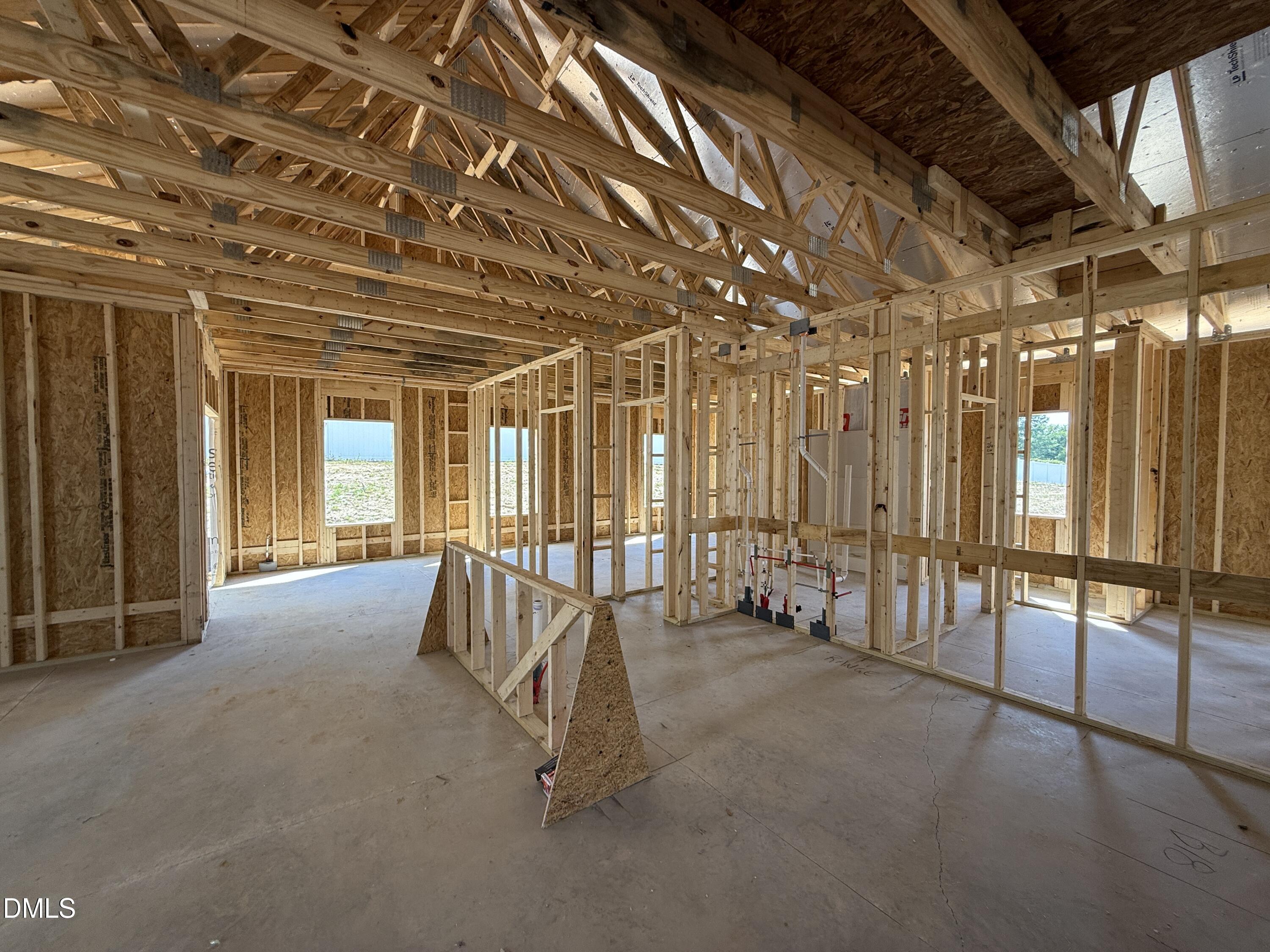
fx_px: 514
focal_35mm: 14
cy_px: 476
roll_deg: -0.1
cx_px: 635
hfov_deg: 102.1
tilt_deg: +0.0
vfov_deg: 85.7
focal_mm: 2.22
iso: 64
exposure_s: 1/141
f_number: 2.2
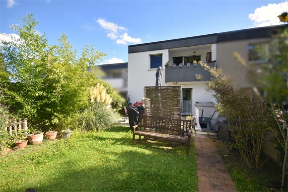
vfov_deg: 77.3
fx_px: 120
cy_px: 96
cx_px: 144
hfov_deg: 100.4
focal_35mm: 15
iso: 100
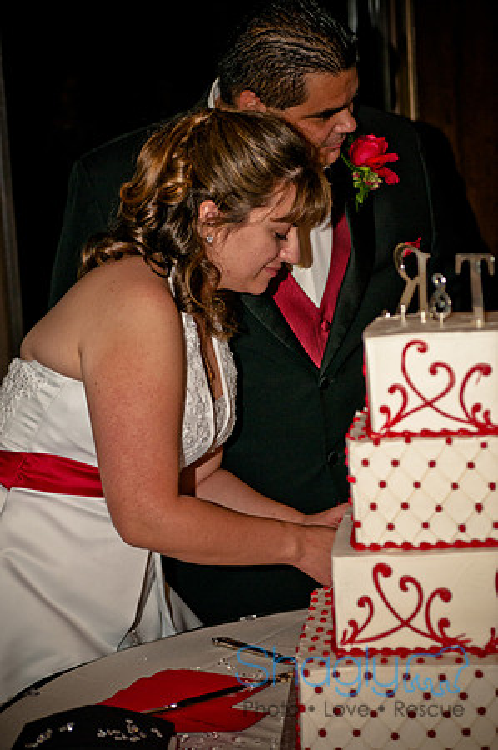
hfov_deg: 14.0
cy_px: 375
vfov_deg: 20.9
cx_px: 249
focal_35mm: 98
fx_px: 2028
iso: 400
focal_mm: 65
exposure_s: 1/200
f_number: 3.2
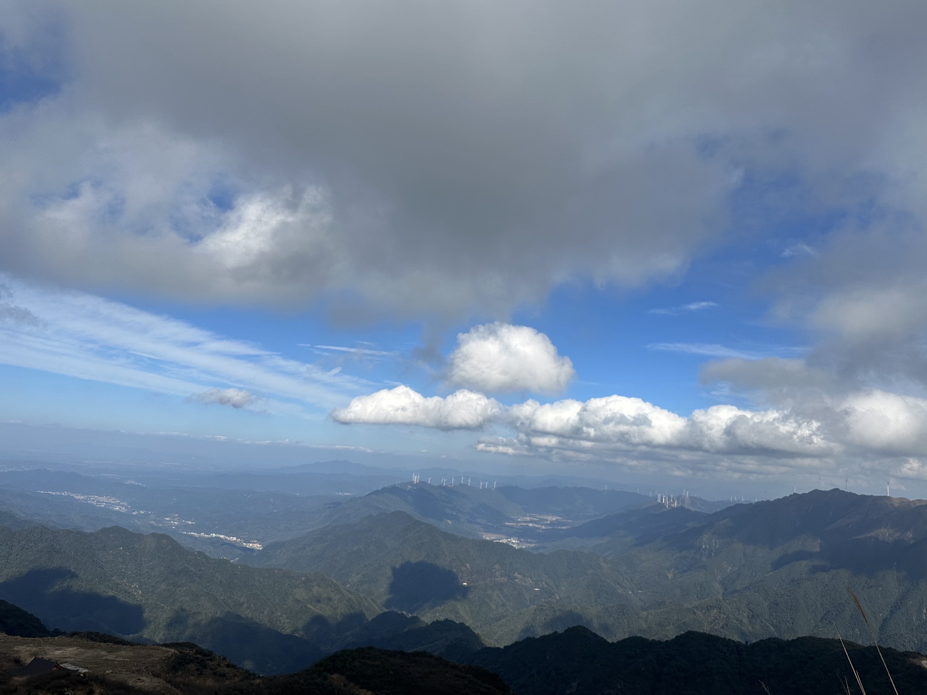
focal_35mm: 25
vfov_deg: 54.9
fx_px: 669
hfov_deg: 69.4
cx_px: 482
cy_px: 339
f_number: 1.78
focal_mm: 6.86
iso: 80
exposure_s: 1/7576
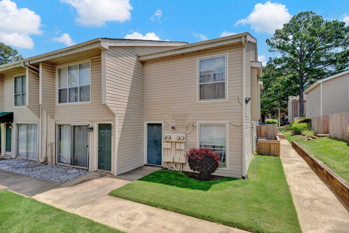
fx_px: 165
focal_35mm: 17
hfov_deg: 93.3
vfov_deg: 70.4
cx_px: 174
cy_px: 116
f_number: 7.1
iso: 400
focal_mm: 11.6
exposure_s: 1/850
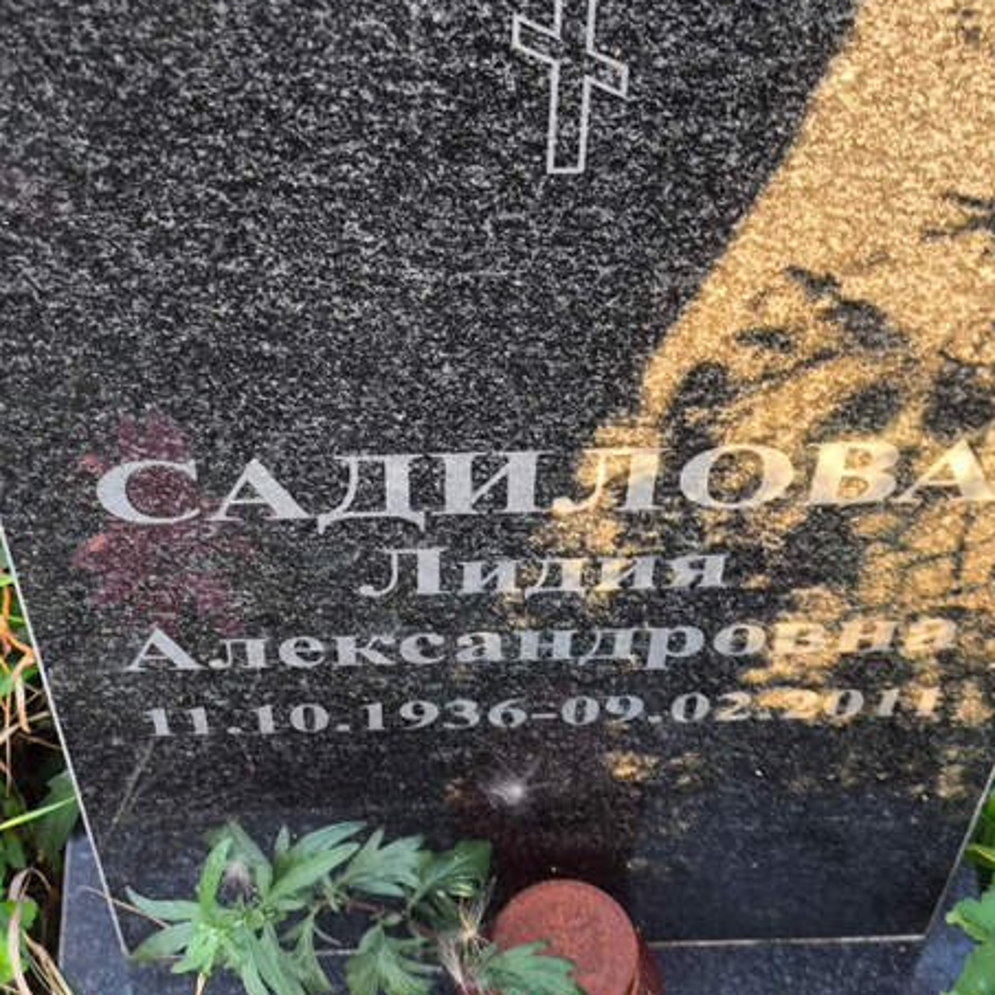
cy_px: 455
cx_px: 418
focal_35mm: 78
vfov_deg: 22.2
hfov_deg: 22.2
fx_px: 2537
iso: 50
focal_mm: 4.71
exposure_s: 1/50
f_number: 1.7
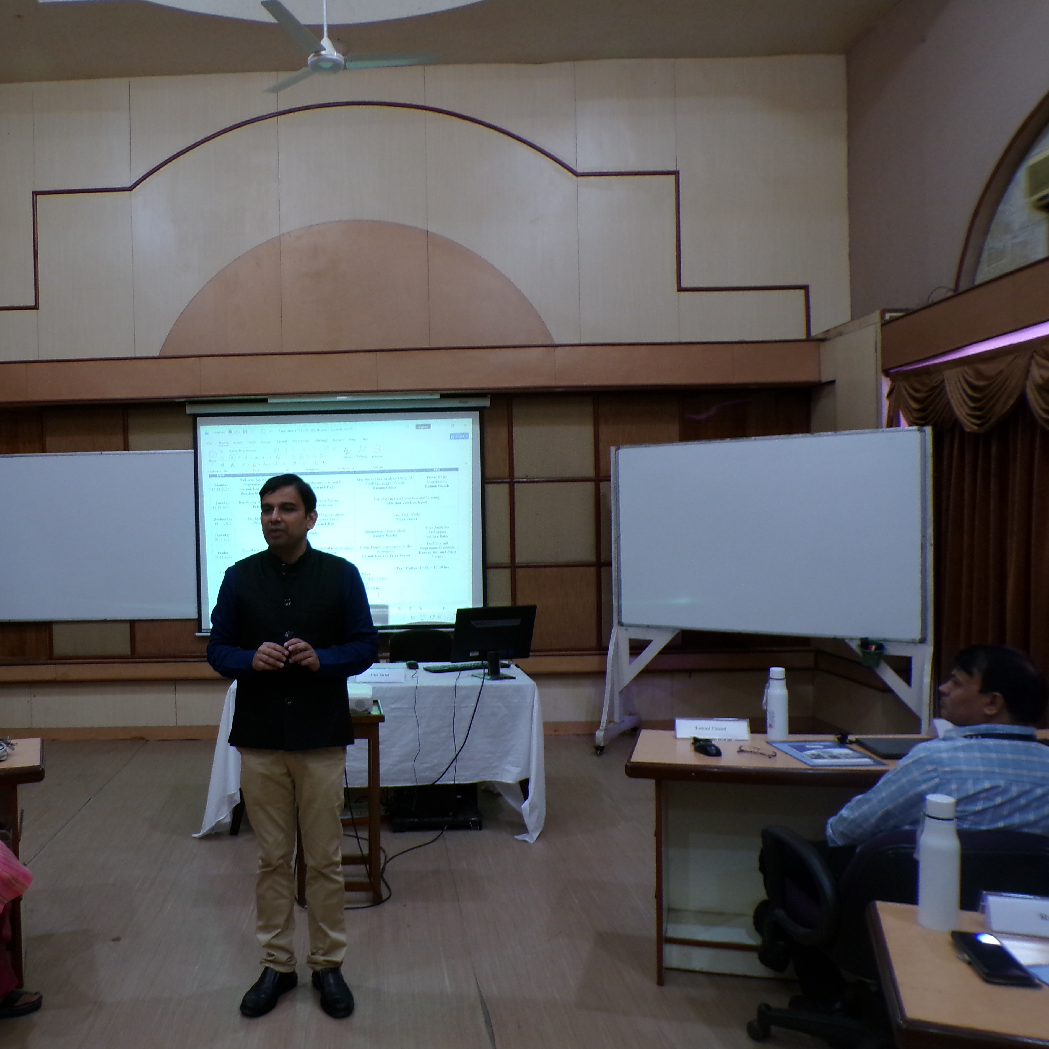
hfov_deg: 54.4
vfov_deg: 55.6
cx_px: 341
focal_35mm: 29
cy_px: 535
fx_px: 994
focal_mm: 4.3
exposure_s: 1/17
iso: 240
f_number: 3
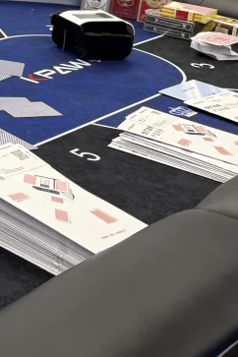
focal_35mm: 99
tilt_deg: -15.2
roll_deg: -3.4
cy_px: 15
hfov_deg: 11.6
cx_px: -312
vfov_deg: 20.1
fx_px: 982
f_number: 1.78
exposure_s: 1/100
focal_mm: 6.76
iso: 125
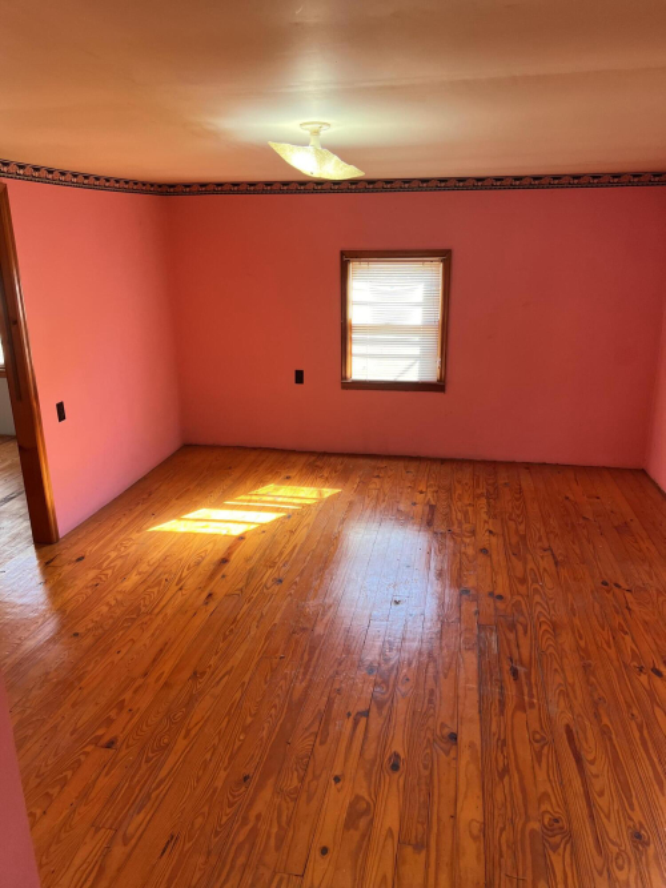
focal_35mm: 26
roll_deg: +1.3
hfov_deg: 53.0
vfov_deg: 67.3
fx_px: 667
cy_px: 444
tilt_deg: -15.2
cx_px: 333
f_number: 1.5
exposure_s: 1/120
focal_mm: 5.7
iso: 125
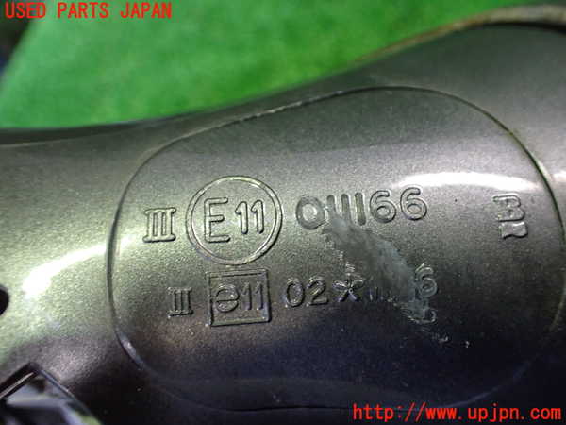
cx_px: 283
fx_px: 491
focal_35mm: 30
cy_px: 212
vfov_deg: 46.8
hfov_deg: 60.0
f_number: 2.3
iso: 800
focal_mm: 5.4
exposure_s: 1/30
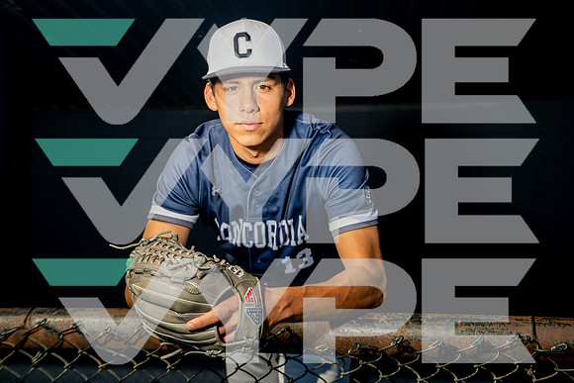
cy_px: 192
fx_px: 750
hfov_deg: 41.9
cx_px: 287
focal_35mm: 47
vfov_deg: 28.7
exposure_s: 1/250
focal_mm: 47
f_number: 4.5
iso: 100
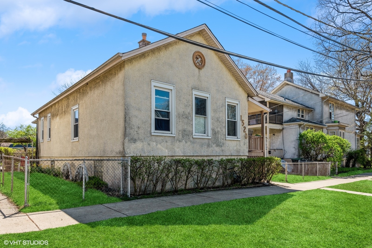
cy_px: 124
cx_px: 186
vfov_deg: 53.2
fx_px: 248
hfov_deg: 73.7
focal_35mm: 24
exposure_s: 1/250
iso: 200
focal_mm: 24
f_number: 9
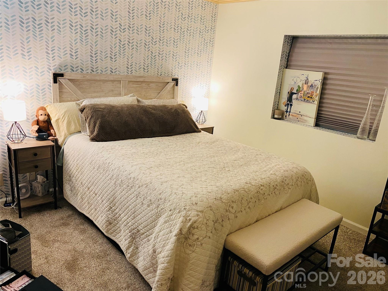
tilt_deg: -16.8
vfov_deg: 53.1
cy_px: 146
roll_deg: -5.4
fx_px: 291
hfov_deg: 67.3
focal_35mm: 26
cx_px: 194
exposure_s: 1/60
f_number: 1.8
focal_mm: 4.25
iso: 200
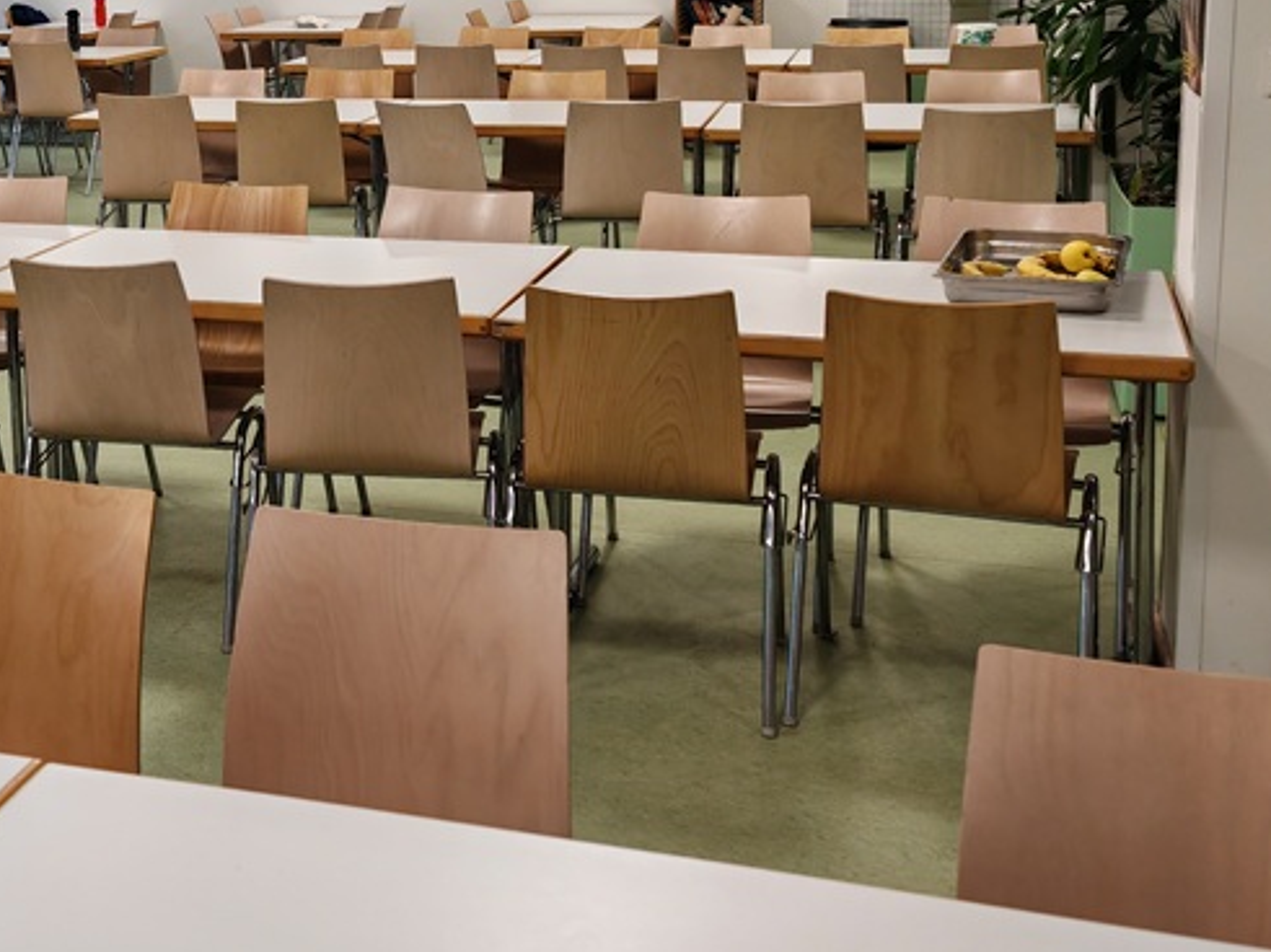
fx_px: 2019
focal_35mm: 55
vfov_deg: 26.0
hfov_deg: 33.4
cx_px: 160
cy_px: 176
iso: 80
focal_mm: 7.62
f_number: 1.6
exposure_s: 1/100
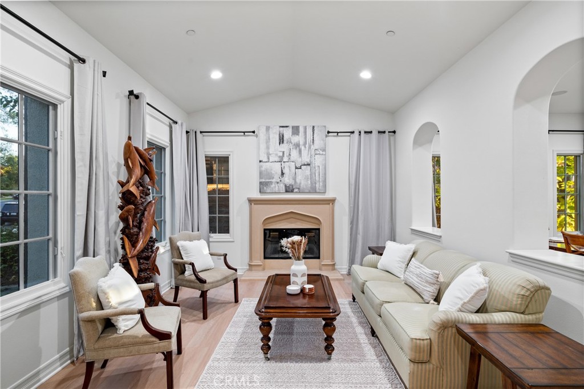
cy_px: 194
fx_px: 284
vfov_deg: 68.8
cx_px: 292
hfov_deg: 91.7
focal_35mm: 18
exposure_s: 1/15
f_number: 7.1
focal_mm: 17.5
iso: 500
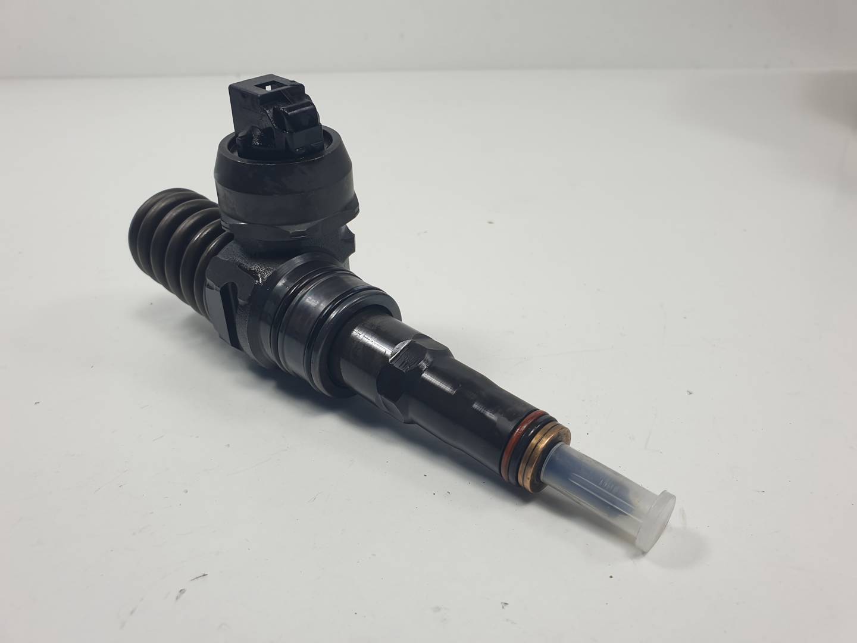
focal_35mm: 26
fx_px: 644
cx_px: 428
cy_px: 322
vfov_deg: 53.1
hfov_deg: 67.3
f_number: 2.4
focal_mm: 4.3
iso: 50
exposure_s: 1/260
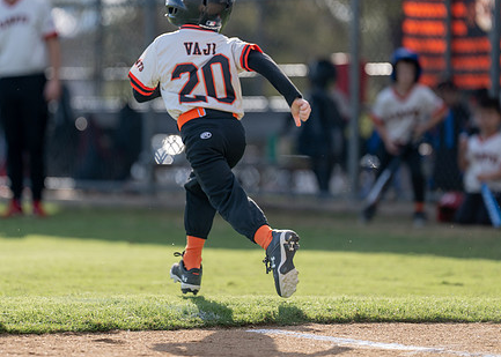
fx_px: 4025
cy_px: 143
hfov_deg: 7.1
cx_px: 198
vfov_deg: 5.1
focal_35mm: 283
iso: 100
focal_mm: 200
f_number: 2.8
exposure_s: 1/1250
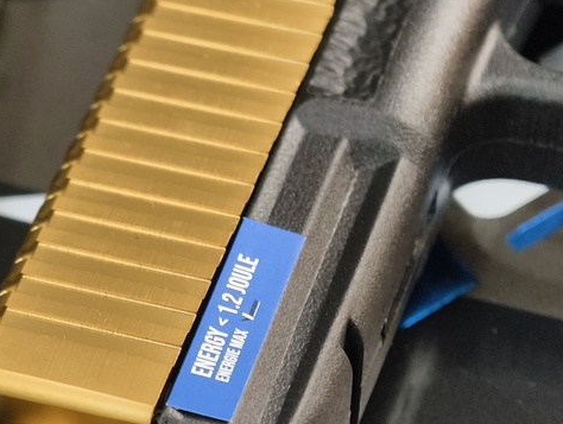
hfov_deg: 9.1
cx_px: -129
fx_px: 3502
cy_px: 448
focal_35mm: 215
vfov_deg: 6.9
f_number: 2.67
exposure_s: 1/13.3
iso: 870
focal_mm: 22.48
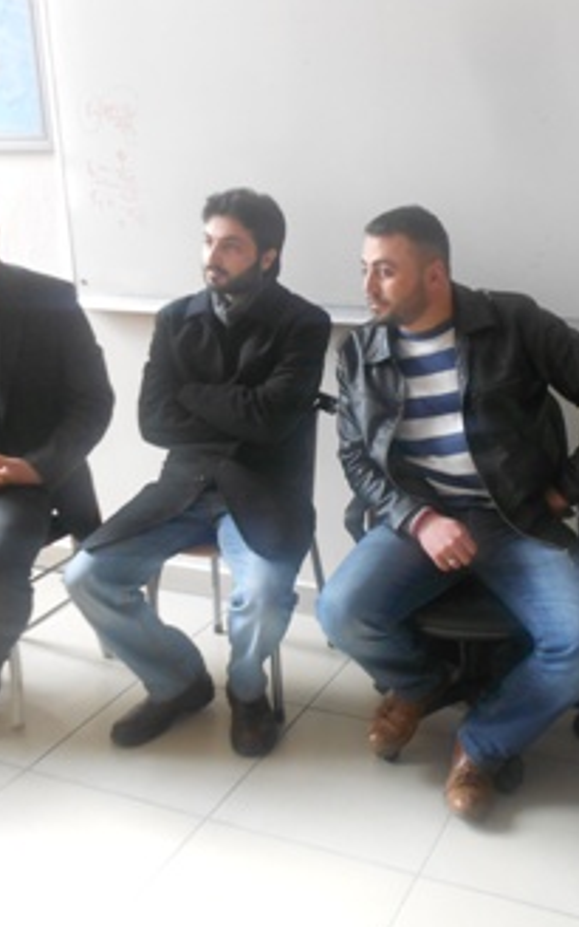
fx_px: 1060
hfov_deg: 30.3
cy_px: 472
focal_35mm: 42
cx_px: 387
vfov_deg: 47.2
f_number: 3.4
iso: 250
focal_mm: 5.1
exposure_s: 1/30
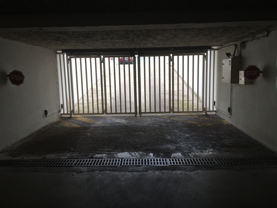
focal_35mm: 29
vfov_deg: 48.2
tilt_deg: -6.9
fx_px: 232
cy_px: 104
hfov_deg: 61.7
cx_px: 138
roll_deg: -0.9
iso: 32
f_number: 2.2
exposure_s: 1/170
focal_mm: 4.15
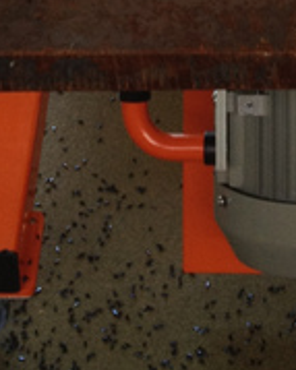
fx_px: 1677
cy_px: -304
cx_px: 248
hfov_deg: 10.1
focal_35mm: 153
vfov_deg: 11.6
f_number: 2.4
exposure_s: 1/60
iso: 64
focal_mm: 4.28
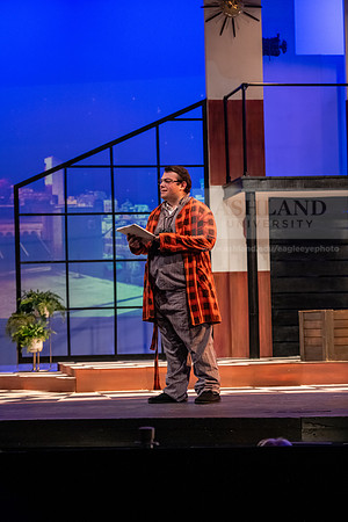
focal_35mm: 100
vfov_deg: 20.4
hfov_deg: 13.7
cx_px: 174
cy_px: 261
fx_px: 1450
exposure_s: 1/200
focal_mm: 100
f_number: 3.2
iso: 3200
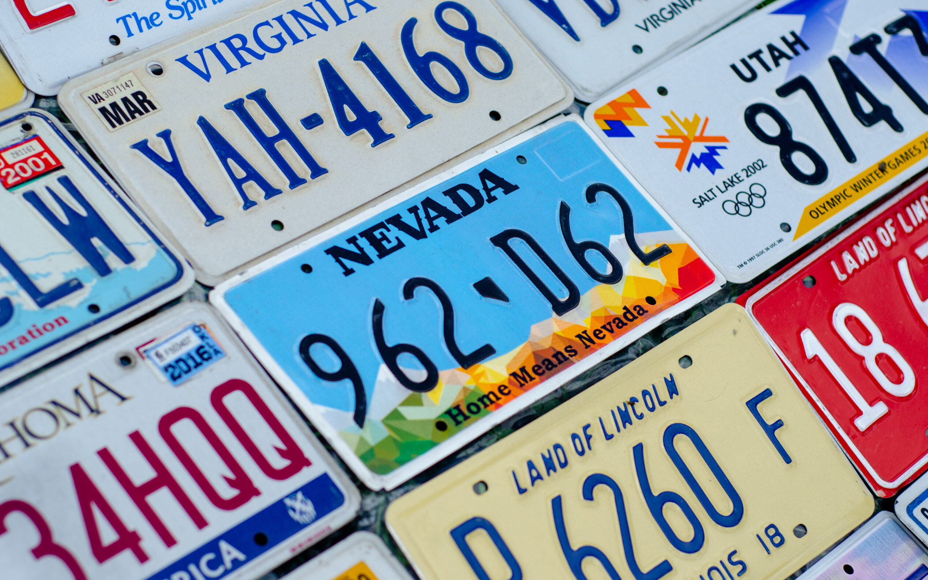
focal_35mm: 77
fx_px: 1947
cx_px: 465
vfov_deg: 16.9
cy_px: 277
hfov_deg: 26.8
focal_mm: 50
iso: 100
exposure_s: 1/1500
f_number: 2.8
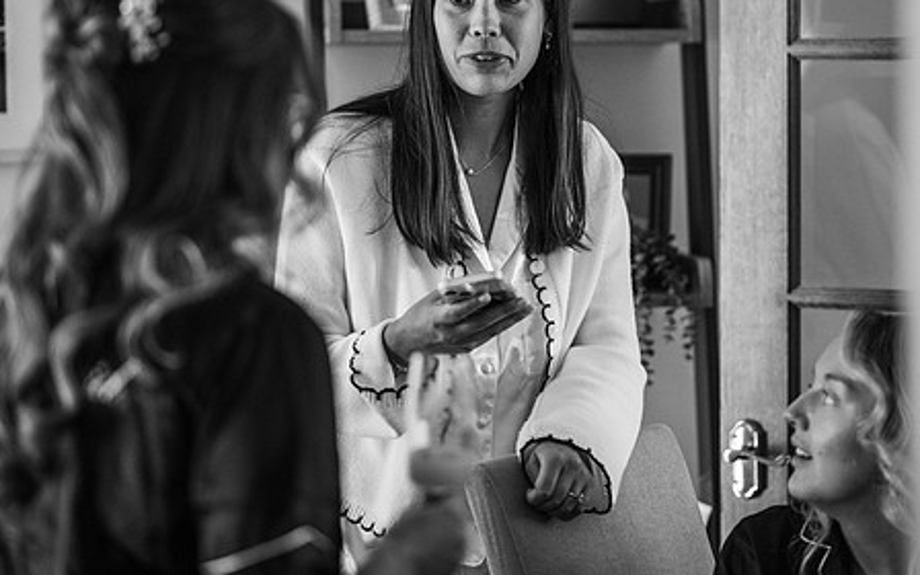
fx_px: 2808
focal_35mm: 112
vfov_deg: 11.7
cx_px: 532
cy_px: 181
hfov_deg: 18.6
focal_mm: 85
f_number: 1.8
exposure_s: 1/200
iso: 1000
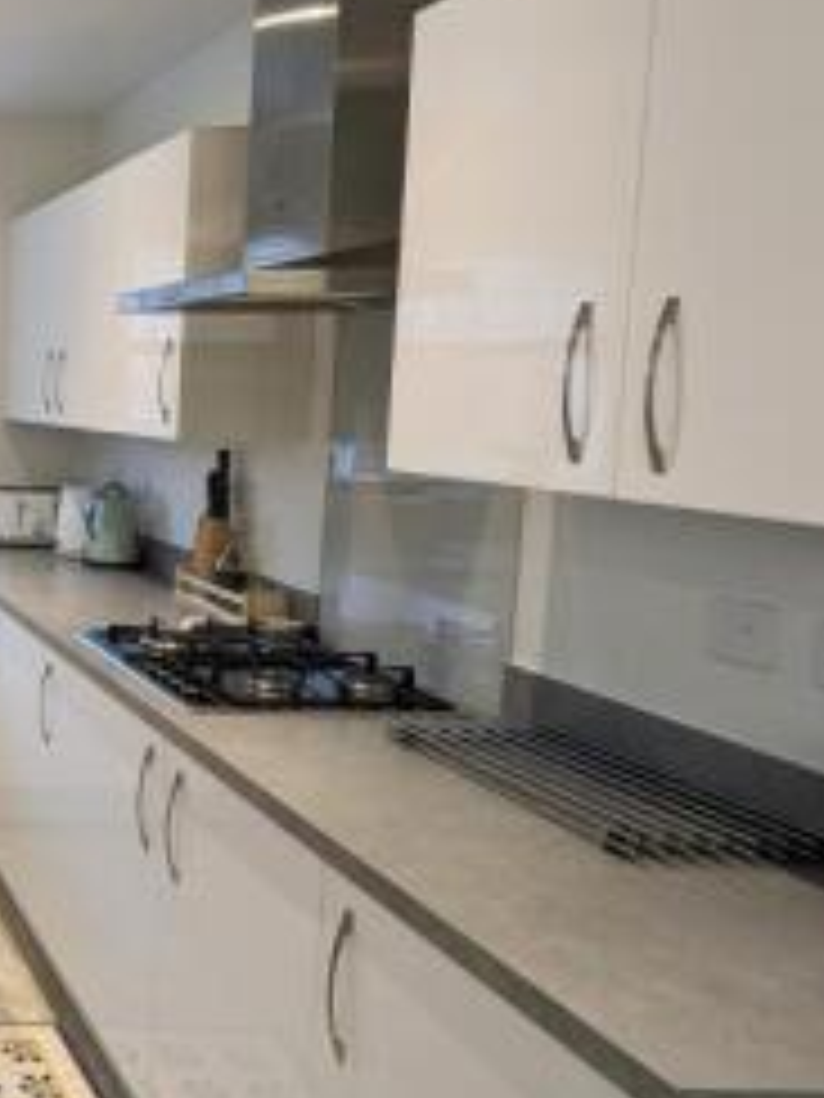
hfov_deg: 31.3
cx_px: -320
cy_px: 479
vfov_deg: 58.2
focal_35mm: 31
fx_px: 984
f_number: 2.2
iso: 43
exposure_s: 1/32.8
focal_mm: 1.95
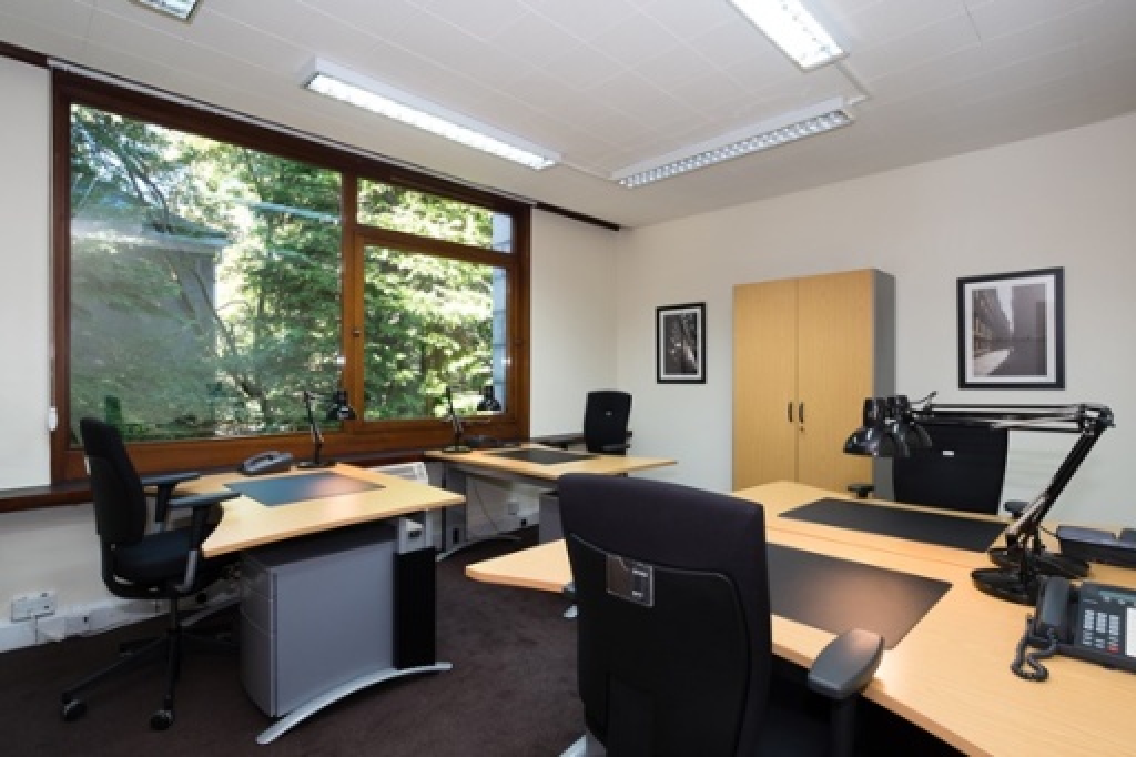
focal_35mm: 17
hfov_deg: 93.3
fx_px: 536
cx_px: 568
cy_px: 378
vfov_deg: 70.4
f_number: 7.1
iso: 800
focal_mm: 11.5
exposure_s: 1/60
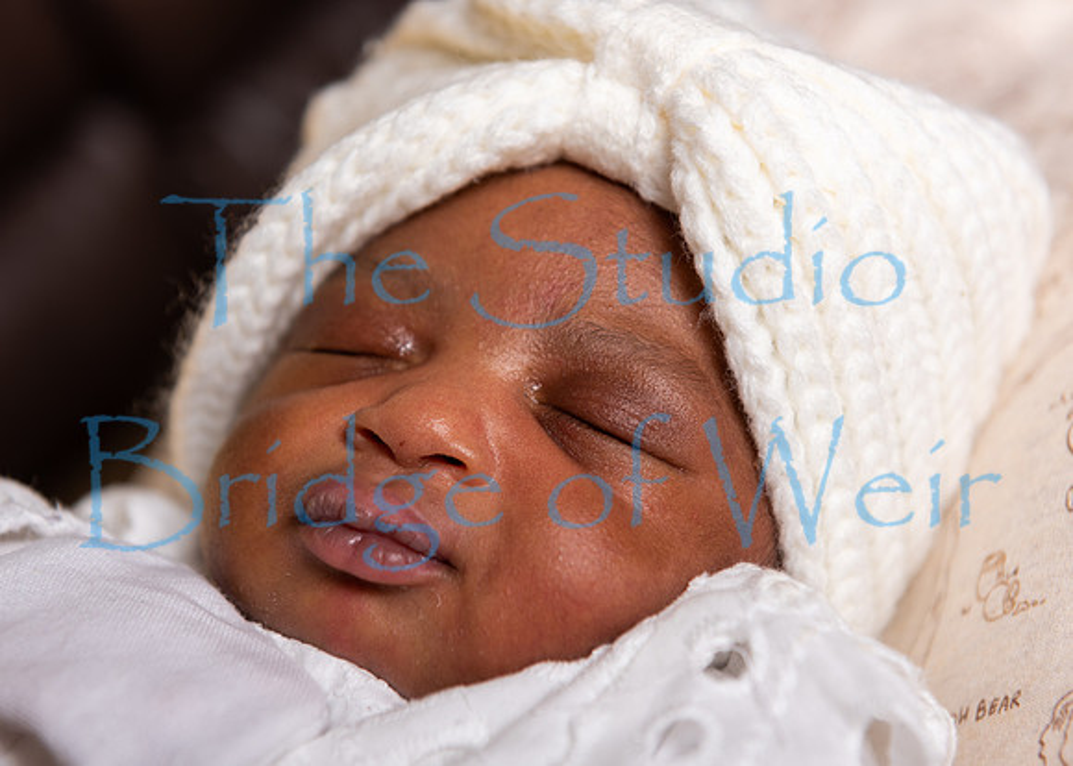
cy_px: 383
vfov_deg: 19.5
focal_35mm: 73
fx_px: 2233
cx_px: 499
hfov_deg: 27.0
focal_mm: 70
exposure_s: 1/160
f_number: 4.5
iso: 100
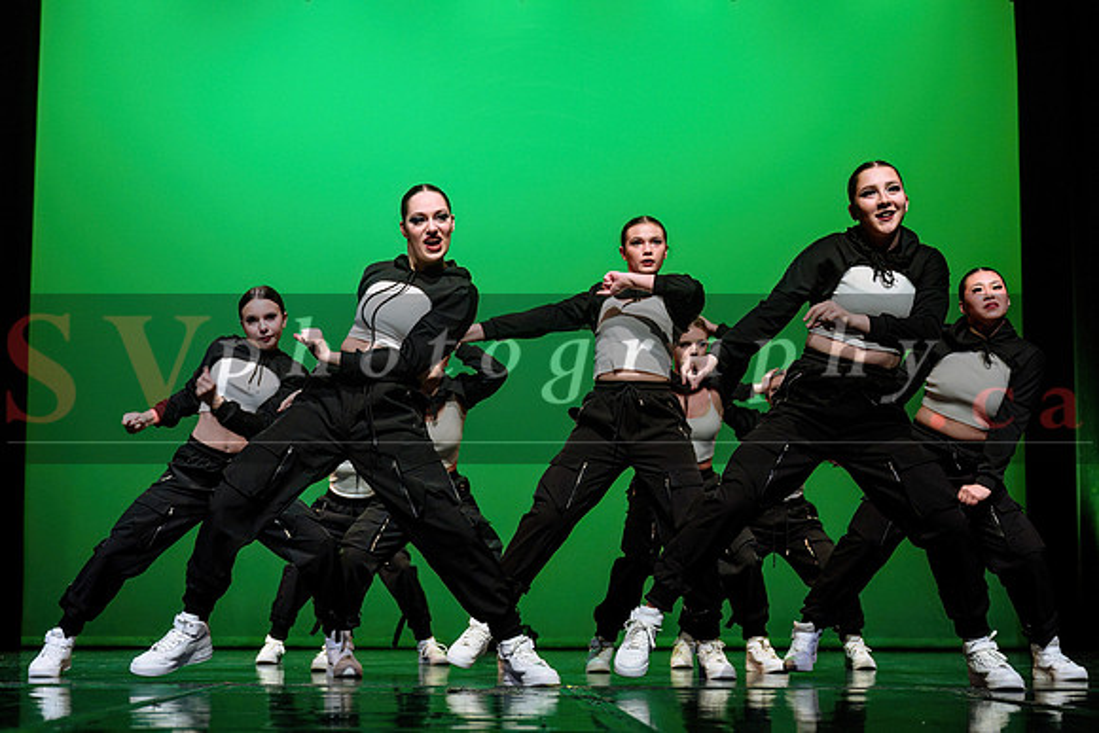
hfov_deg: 37.5
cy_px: 427
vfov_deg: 25.6
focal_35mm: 53
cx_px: 457
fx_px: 1613
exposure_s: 1/270
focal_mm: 45
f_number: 2.8
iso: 2000
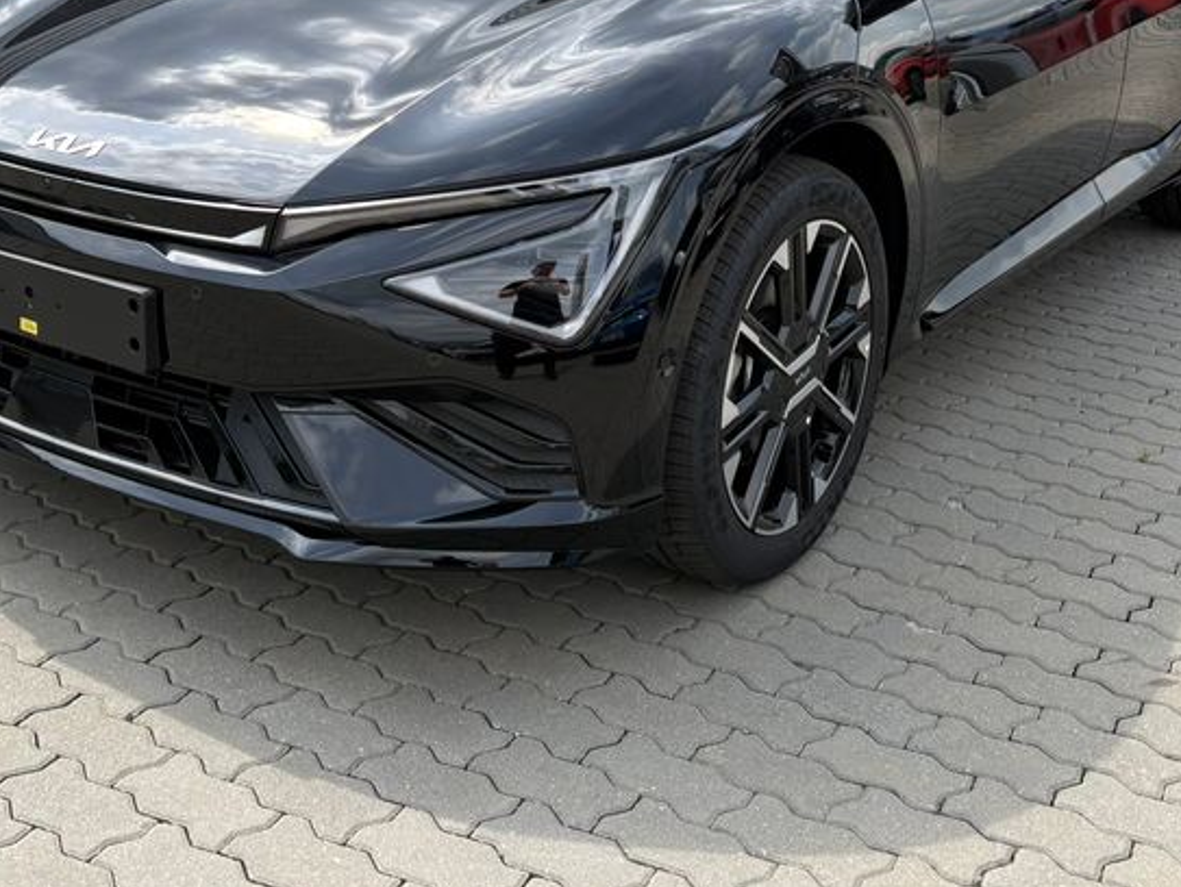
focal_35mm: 49
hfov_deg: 38.9
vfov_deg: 28.9
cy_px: 150
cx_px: 624
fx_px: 1673
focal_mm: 5.96
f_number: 1.6
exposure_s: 1/1587
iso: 50
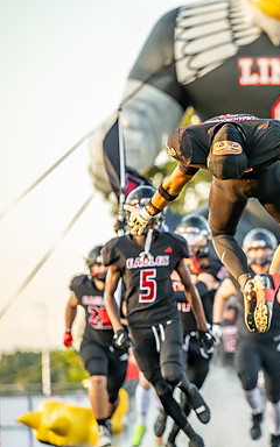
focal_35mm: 223
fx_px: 2723
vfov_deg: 9.4
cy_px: 223
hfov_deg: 5.9
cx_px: 281
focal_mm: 145
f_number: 2.8
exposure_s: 1/1000
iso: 1000
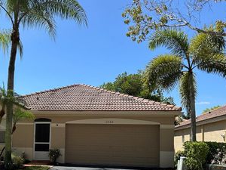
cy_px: 130
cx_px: 69
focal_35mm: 40
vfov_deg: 35.1
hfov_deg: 45.8
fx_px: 261
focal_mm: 6.86
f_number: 1.78
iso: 80
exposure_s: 1/3597
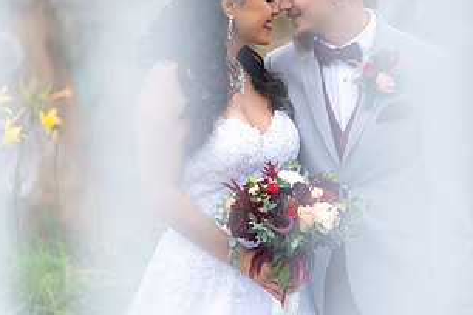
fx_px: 2115
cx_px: 218
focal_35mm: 161
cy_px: 97
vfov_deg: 8.5
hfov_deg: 12.8
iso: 160
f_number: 1.8
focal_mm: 85
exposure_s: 1/1600
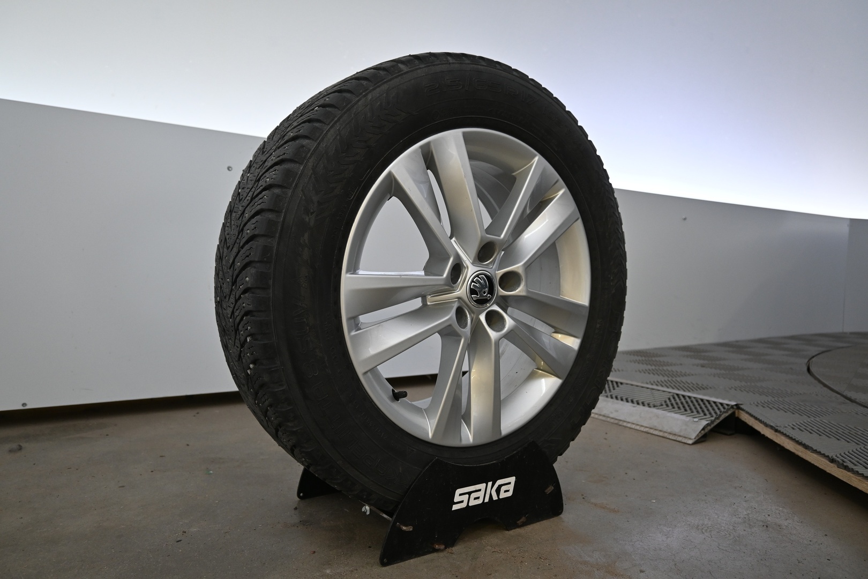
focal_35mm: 26
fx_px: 633
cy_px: 290
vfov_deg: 49.1
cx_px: 434
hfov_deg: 68.9
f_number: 3.5
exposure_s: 1/30
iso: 450
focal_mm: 17.5
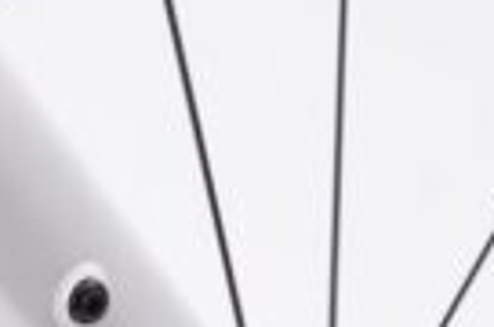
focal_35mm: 529
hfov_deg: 3.9
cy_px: -256
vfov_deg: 2.6
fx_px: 7242
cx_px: -596
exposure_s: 1/160
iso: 100
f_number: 16
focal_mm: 70
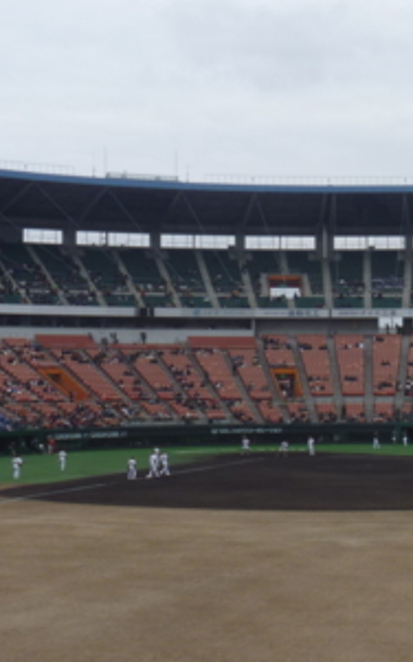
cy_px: 308
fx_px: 1333
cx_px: 330
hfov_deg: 17.5
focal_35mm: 74
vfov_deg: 27.8
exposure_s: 1/250
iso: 80
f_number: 5.6
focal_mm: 6.3
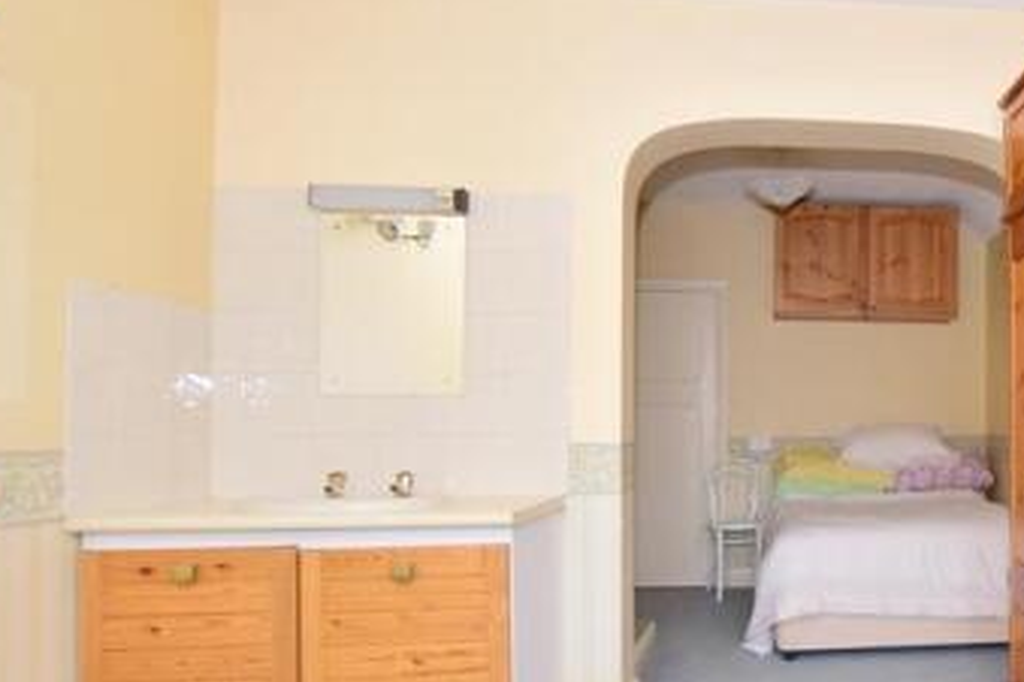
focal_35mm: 29
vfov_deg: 44.7
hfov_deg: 56.0
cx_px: 900
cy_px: 406
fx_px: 825
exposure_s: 1/60
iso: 400
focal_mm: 10
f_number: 5.6
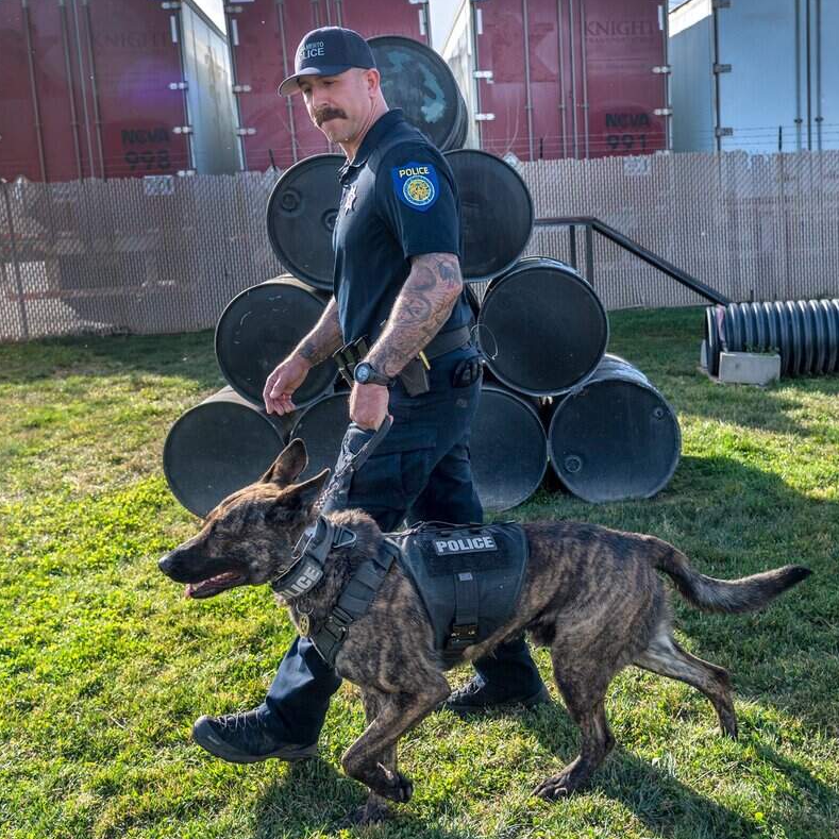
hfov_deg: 52.5
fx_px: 850
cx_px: 410
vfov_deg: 52.5
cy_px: 420
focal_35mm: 31
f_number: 4
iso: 200
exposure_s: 1/2000
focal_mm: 24
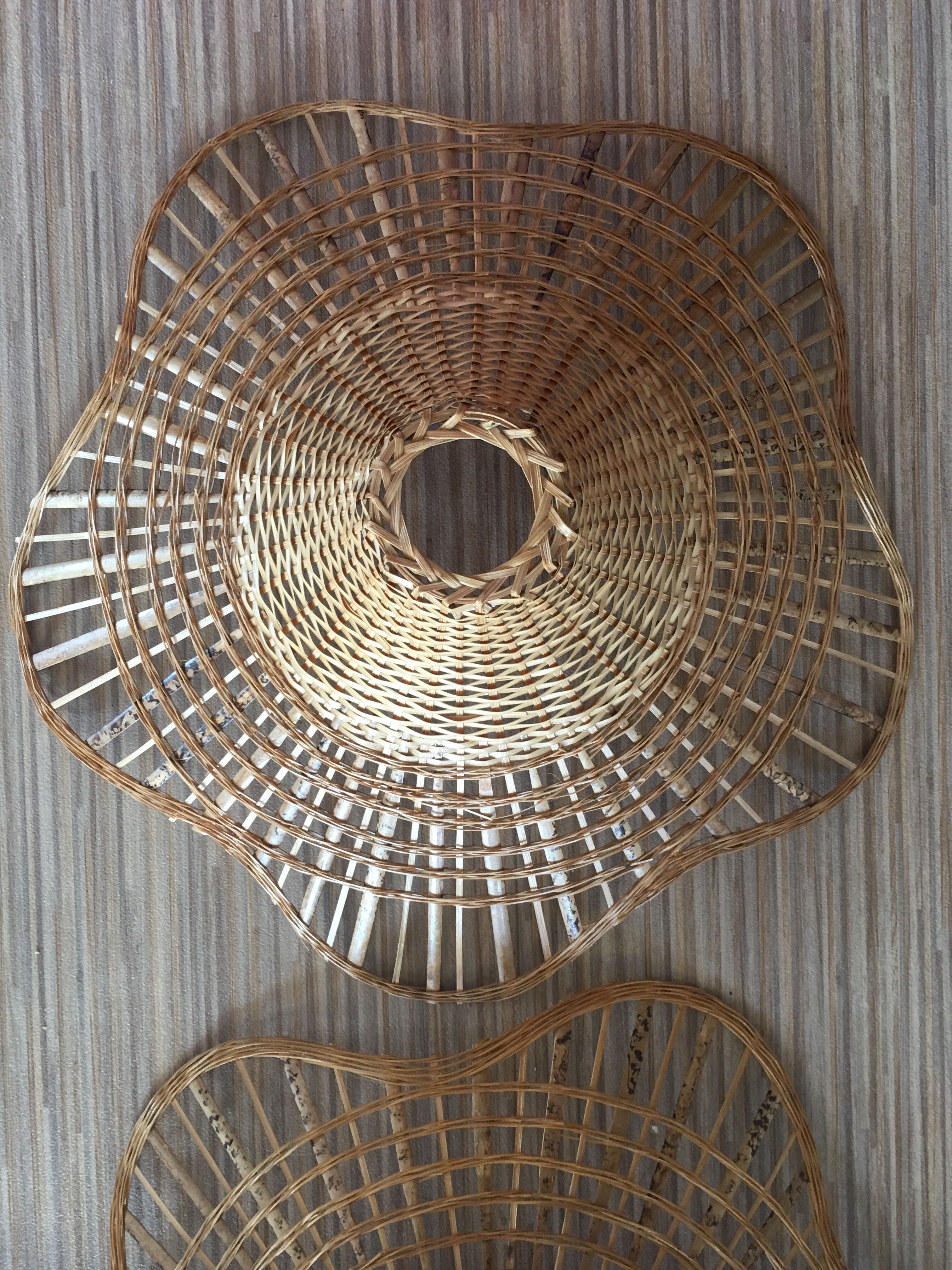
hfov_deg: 48.2
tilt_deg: -88.3
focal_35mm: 29
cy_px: 635
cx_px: 476
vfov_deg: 61.7
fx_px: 1063
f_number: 2.2
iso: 64
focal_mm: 4.15
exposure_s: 1/17
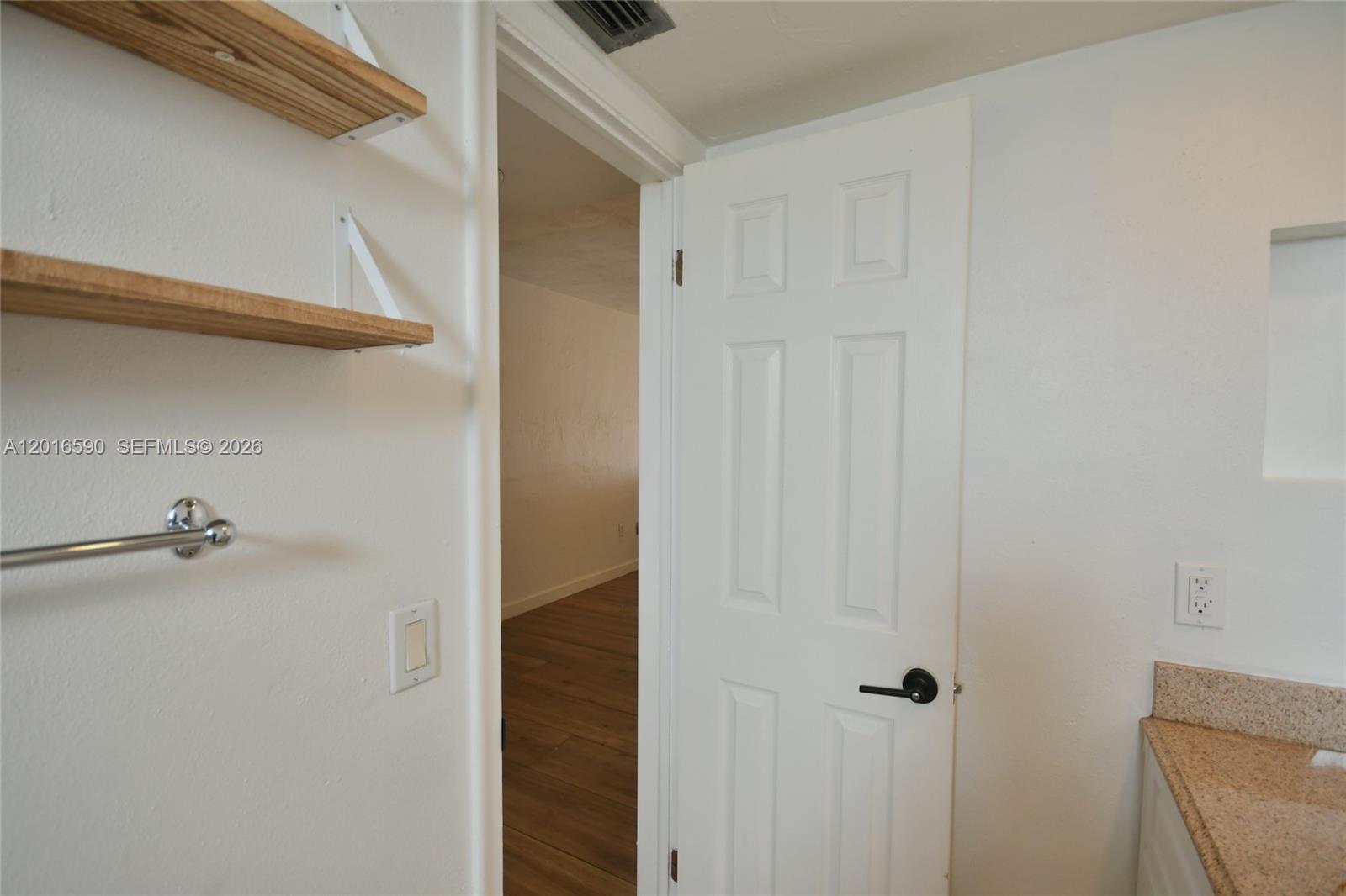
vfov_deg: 77.3
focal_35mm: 15
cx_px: 673
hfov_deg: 100.4
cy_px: 448
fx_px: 561
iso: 720
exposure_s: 1/100
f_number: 4
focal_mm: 10
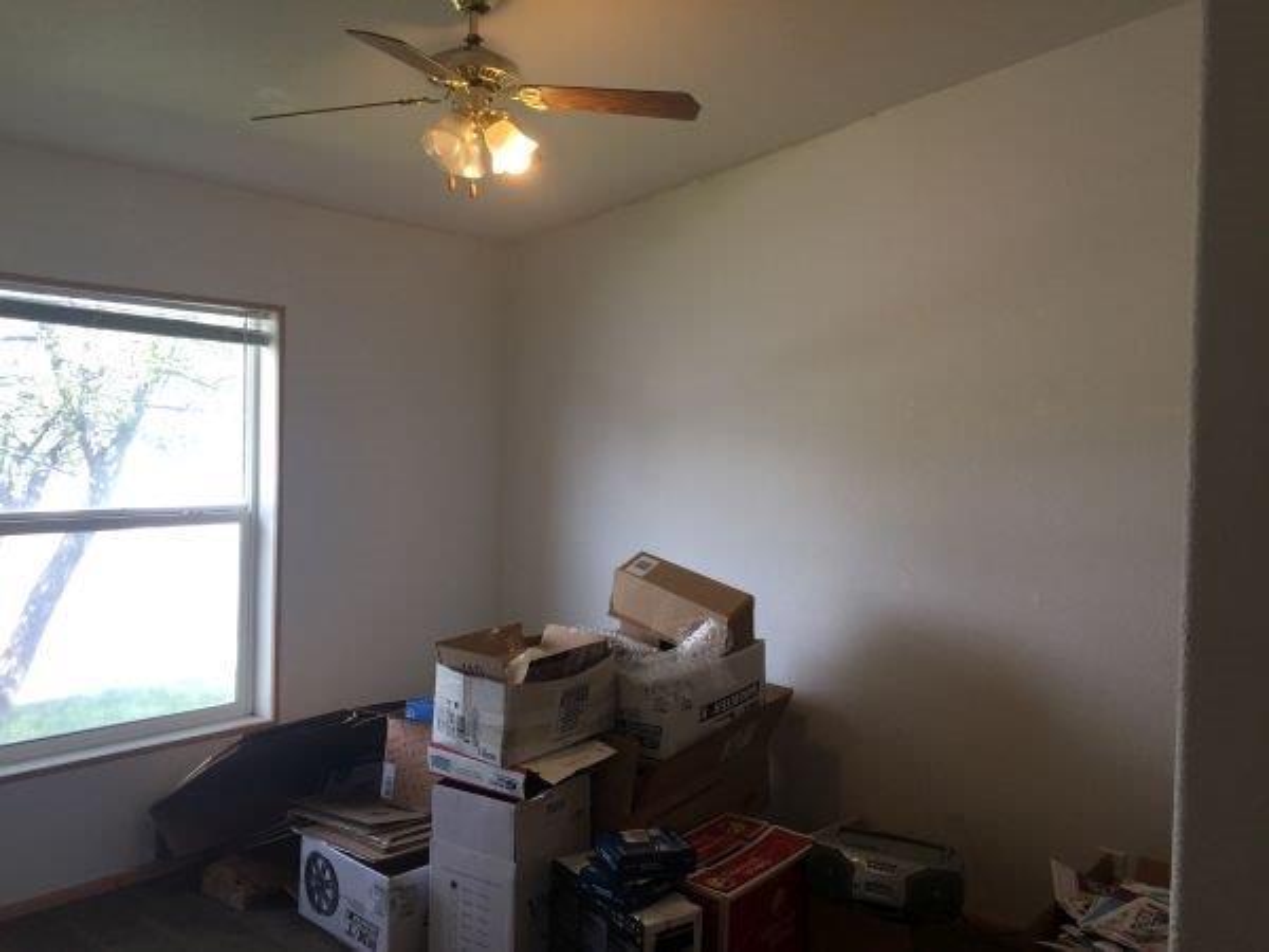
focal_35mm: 29
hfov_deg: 61.7
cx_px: 634
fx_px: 1063
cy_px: 476
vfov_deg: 48.2
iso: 40
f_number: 2.2
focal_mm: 4.15
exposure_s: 1/60
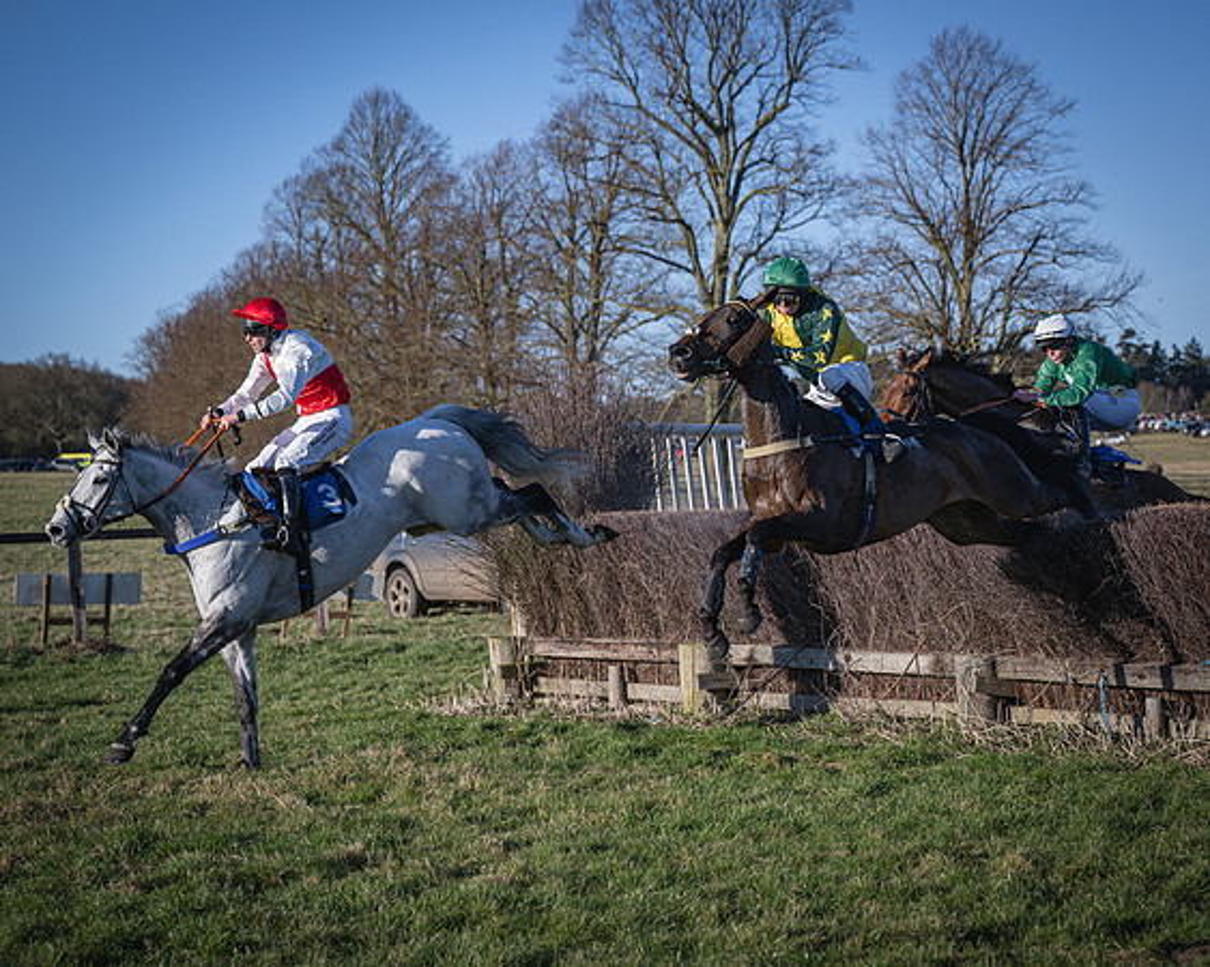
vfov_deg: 16.5
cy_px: 528
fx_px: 3336
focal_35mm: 93
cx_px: 835
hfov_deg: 20.5
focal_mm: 70
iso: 200
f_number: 4
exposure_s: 1/2500
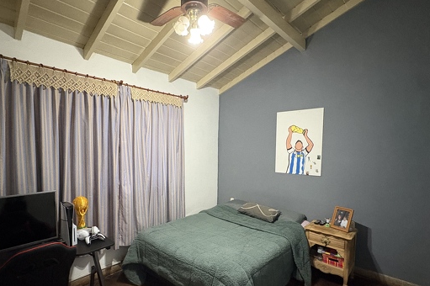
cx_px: 204
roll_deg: -0.3
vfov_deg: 64.2
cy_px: 163
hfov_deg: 86.9
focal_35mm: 19
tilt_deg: -3.6
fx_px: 227
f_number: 2.2
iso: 640
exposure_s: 1/50
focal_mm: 2.22
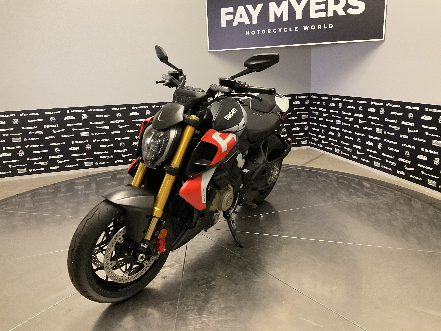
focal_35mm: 29
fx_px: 369
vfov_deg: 48.2
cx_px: 220
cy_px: 166
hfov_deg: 61.7
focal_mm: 3
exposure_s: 1/40
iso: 200
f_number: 1.8
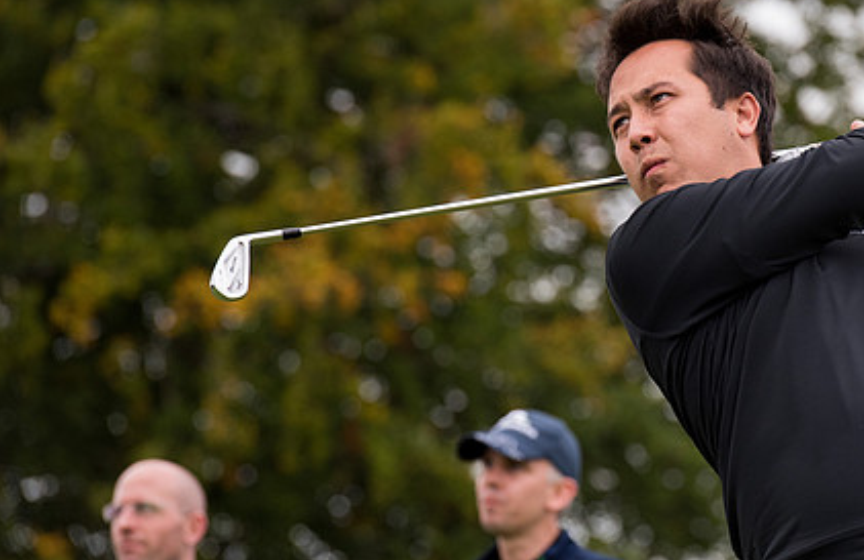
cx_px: 655
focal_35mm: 320
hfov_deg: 6.5
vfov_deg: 4.2
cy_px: 236
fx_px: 7615
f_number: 5.6
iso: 800
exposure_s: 1/1000
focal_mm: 200
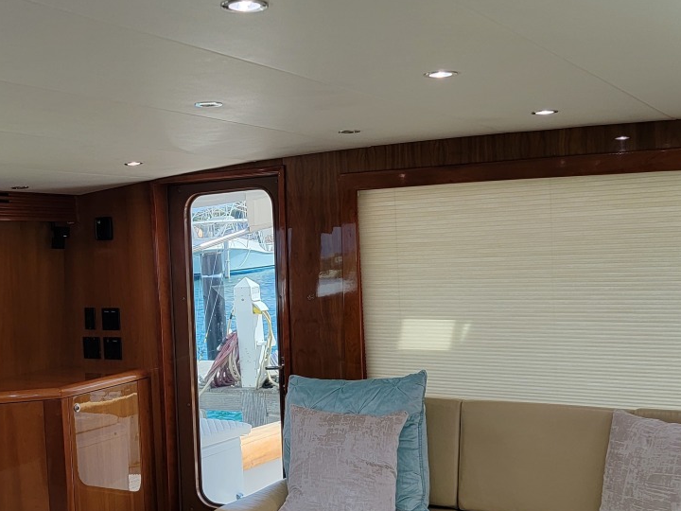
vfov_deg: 30.2
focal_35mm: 48
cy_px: 308
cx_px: 209
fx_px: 944
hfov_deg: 39.0
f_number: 1.8
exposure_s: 1/120
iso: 125
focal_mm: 6.7
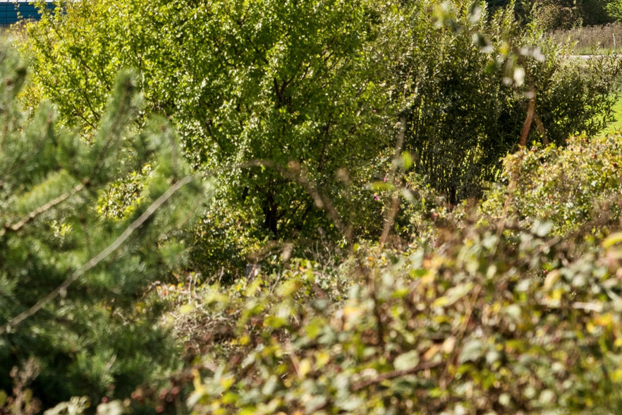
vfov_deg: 3.4
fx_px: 7049
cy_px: -179
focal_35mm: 408
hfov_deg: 5.0
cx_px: -163
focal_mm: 120
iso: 200
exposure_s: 1/500
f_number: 8
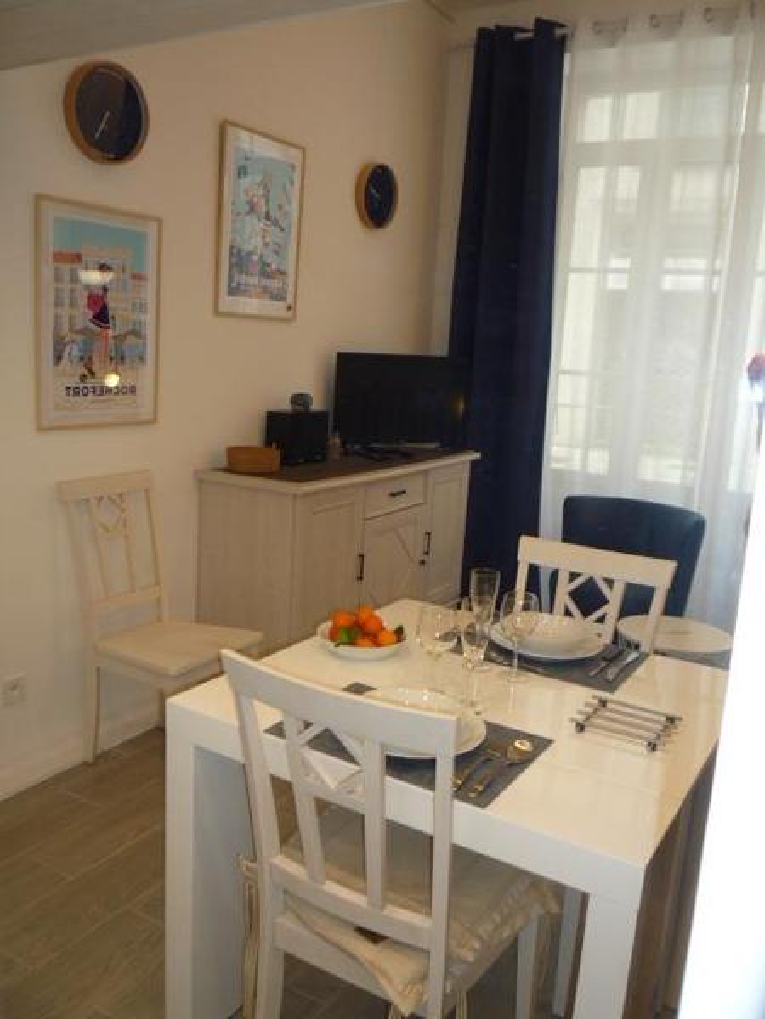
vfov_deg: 60.0
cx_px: 382
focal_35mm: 30
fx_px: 884
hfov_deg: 46.8
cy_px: 510
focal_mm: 5.2
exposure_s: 1/30
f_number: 3.3
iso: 100
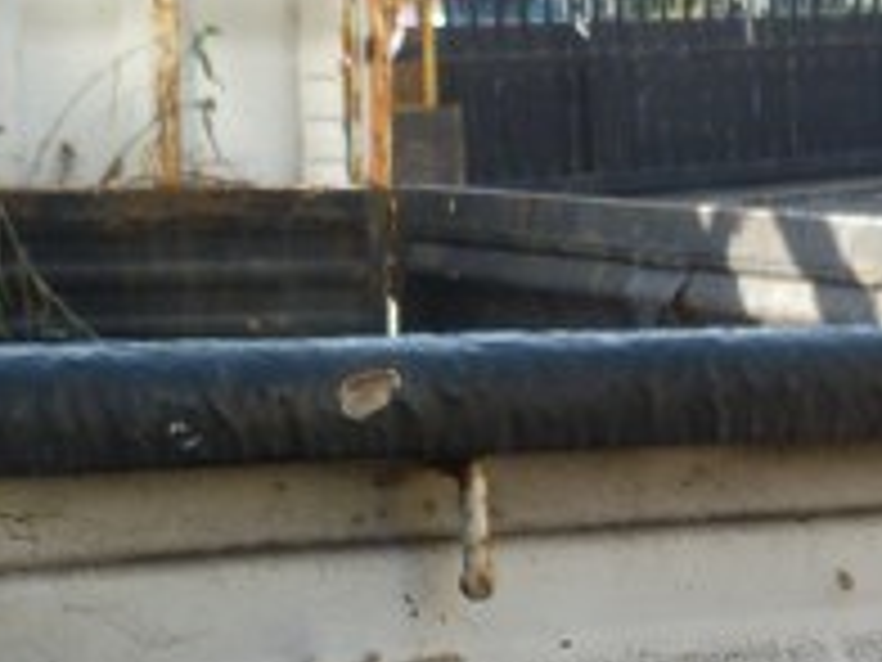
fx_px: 2599
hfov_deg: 19.1
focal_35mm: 102
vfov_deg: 14.1
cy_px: 752
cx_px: 675
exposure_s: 1/100
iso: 80
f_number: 3.2
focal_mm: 4.5
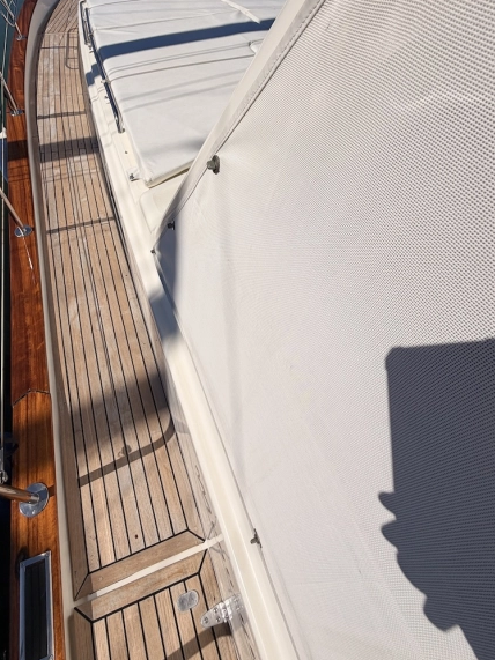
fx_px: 343
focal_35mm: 18
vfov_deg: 85.9
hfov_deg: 70.6
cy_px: 244
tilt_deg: -47.9
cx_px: 192
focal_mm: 2.22
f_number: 2.2
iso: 20
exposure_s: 1/3289
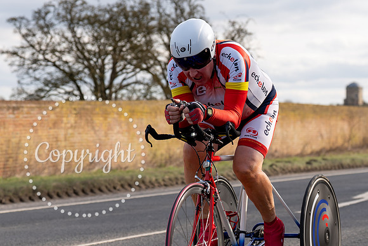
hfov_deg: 17.3
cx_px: 193
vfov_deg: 11.6
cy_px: 84
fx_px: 1206
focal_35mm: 118
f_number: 4
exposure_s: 1/800
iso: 100
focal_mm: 70
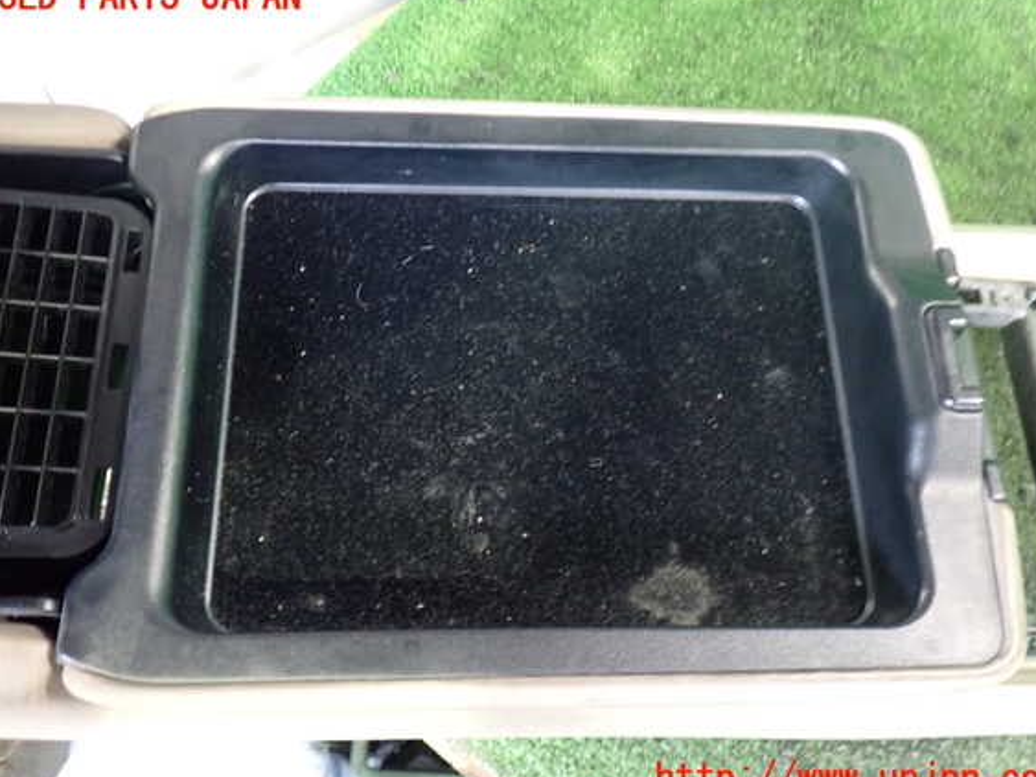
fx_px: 958
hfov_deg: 56.8
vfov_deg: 44.1
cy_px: 388
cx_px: 519
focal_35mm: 32
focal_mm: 5.4
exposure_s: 1/15
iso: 800
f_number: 2.3
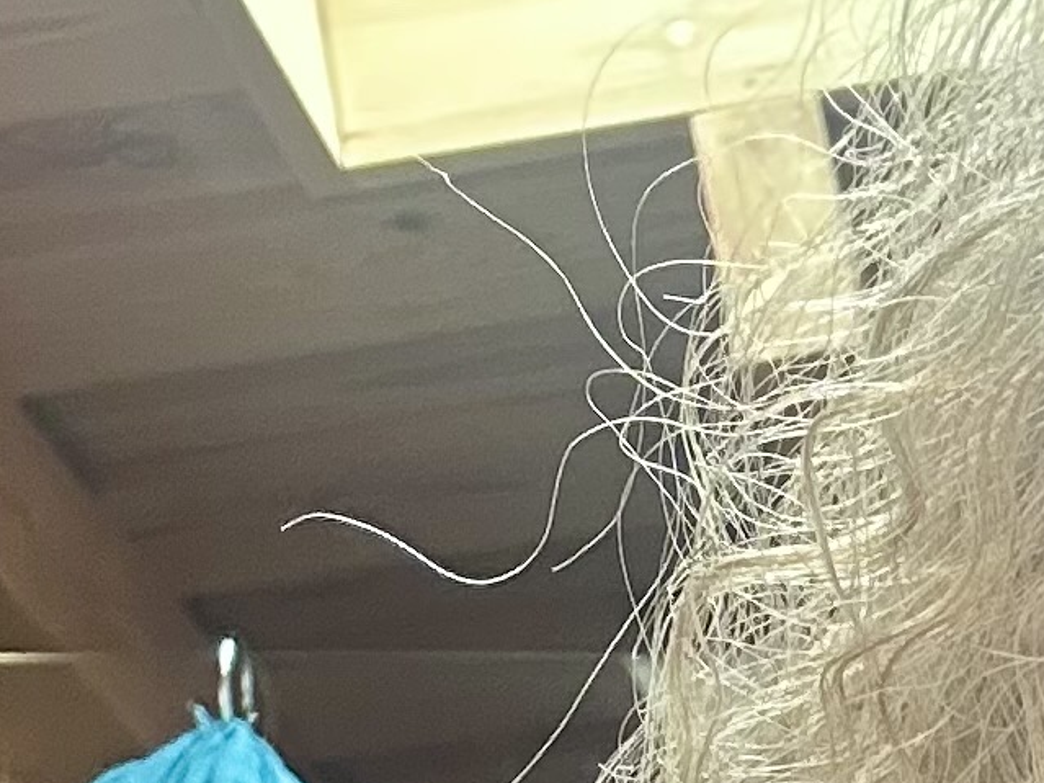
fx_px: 4372
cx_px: 1722
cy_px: 1841
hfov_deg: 12.7
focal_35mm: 145
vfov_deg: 9.2
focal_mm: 2.69
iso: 100
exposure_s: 1/59
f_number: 1.9
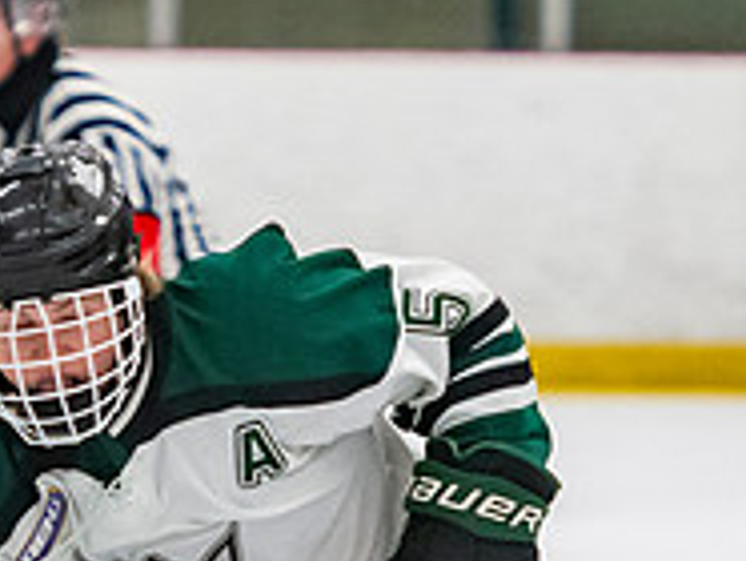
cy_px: 768
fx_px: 19960
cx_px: 303
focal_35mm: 925
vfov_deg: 1.6
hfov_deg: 2.1
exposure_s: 1/640
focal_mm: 150
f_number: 3.2
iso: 2000
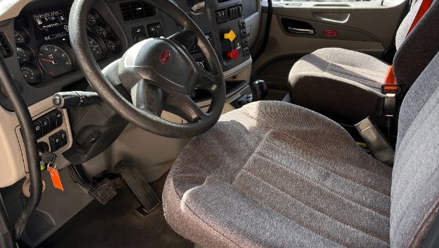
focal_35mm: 29
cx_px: 218
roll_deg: -1.2
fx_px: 338
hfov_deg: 66.0
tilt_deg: -29.4
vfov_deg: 40.2
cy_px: 113
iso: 40
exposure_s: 1/197
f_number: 1.6
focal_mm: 5.1
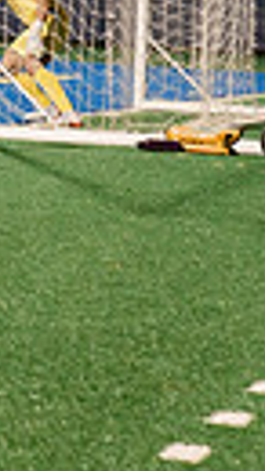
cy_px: -96
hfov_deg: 3.6
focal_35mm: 326
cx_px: -741
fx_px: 4078
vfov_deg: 6.6
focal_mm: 70
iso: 2500
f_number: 4.5
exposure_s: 1/200
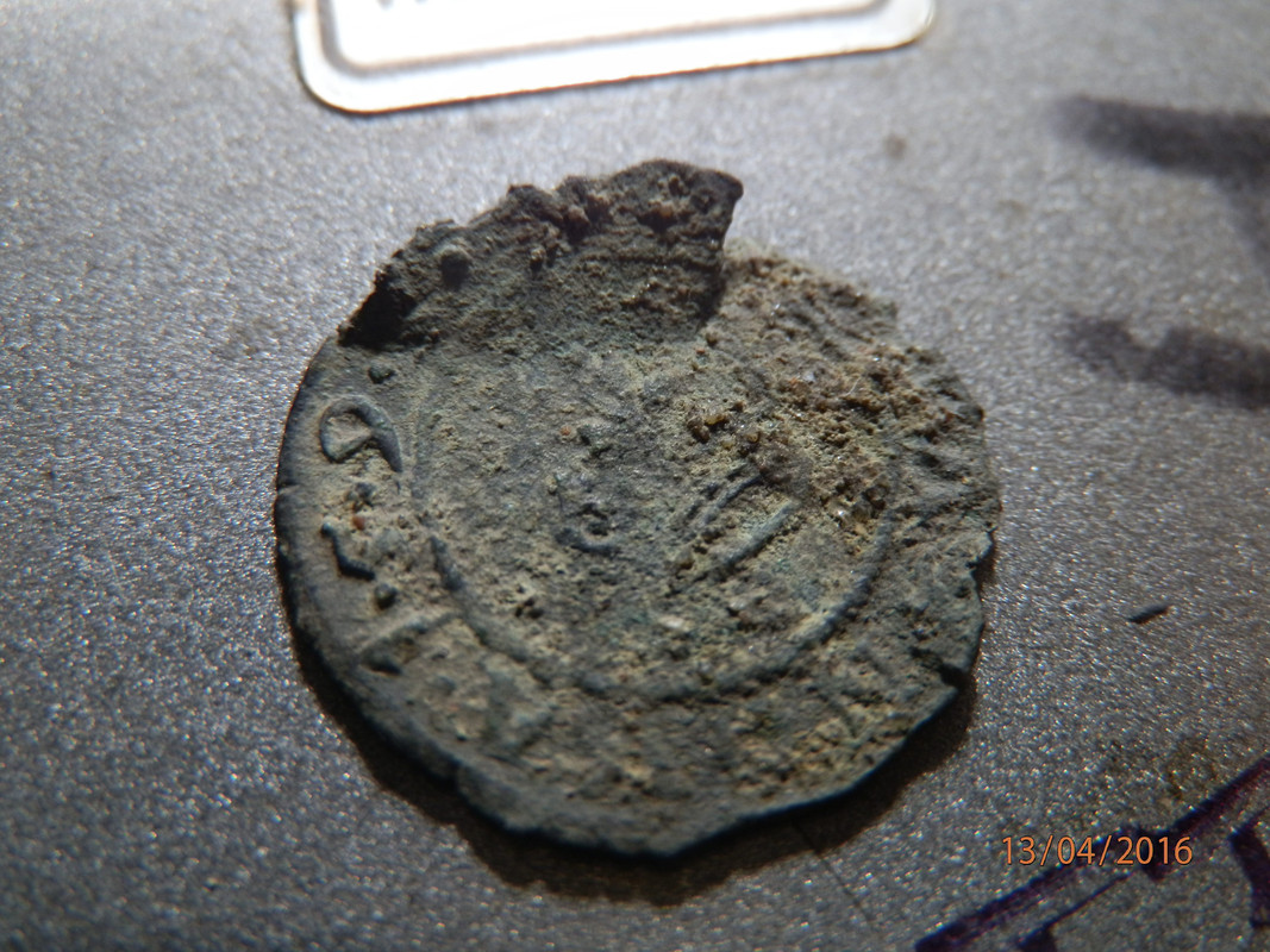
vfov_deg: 41.8
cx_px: 635
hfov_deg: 54.0
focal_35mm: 34
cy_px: 476
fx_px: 1247
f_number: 3.5
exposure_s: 1/50
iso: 100
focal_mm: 6.17
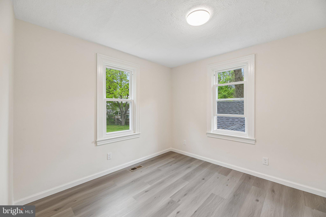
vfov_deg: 81.2
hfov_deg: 104.3
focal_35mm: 14
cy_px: 108
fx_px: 127
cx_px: 163
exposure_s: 1/15
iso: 320
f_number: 8
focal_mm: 14
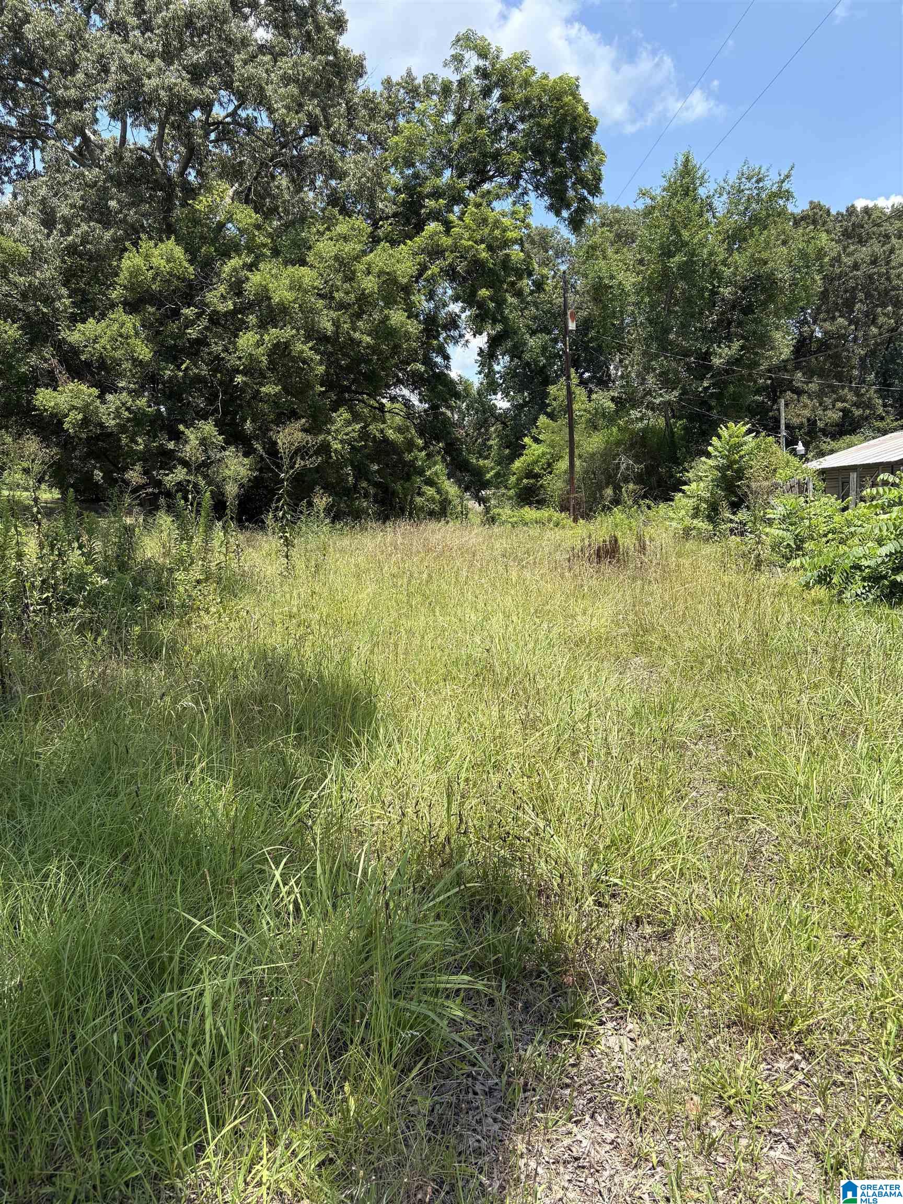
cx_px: 452
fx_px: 904
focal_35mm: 26
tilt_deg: -6.1
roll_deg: +3.0
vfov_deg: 67.3
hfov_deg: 53.1
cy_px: 602
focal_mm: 5.96
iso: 50
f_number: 1.6
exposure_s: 1/1587
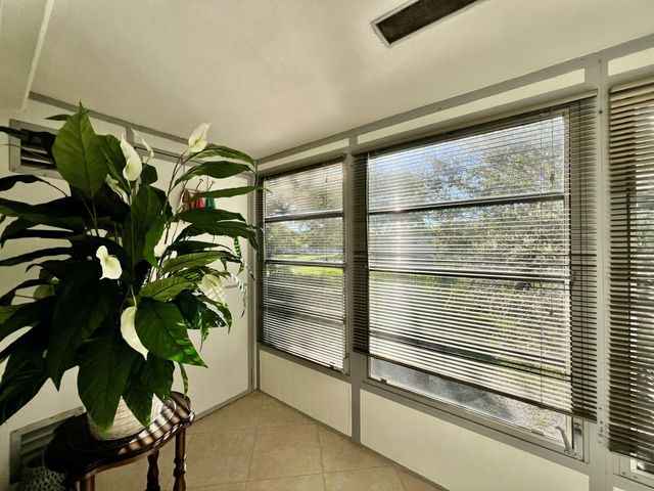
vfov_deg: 89.9
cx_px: 327
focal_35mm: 13
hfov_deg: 106.2
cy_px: 246
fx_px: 246
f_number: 1.8
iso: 32
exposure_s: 1/602
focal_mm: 1.57
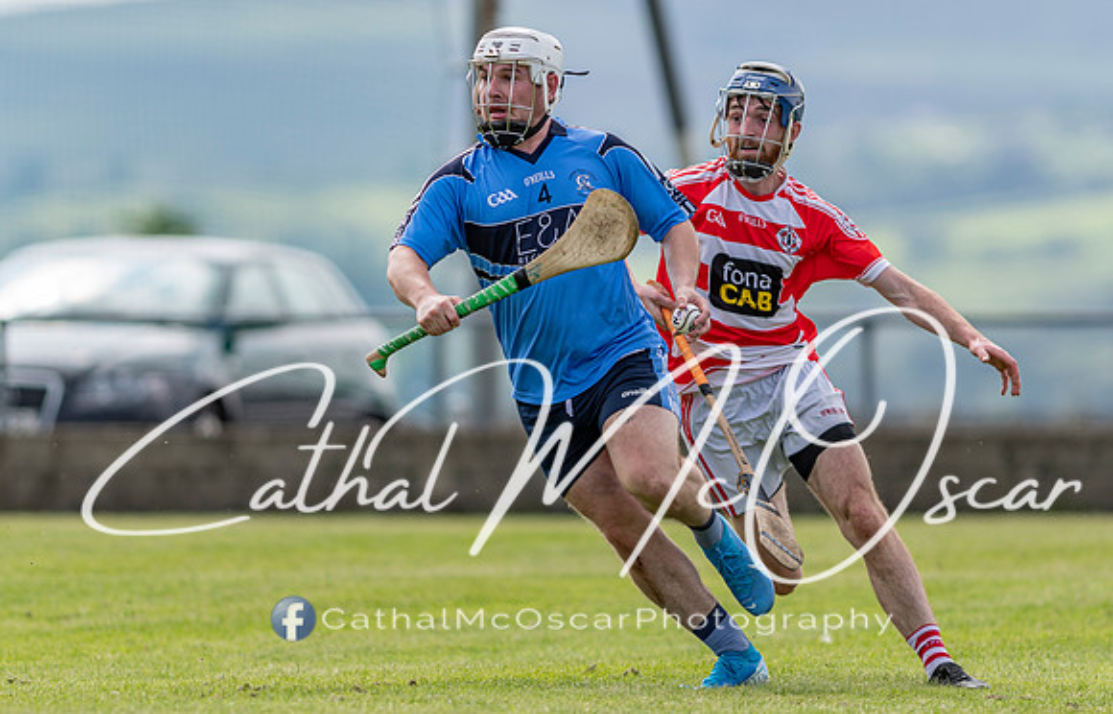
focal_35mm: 573
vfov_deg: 2.3
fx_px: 17500
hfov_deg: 3.6
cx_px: 549
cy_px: 349
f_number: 2.8
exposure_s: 1/1250
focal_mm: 300
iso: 100
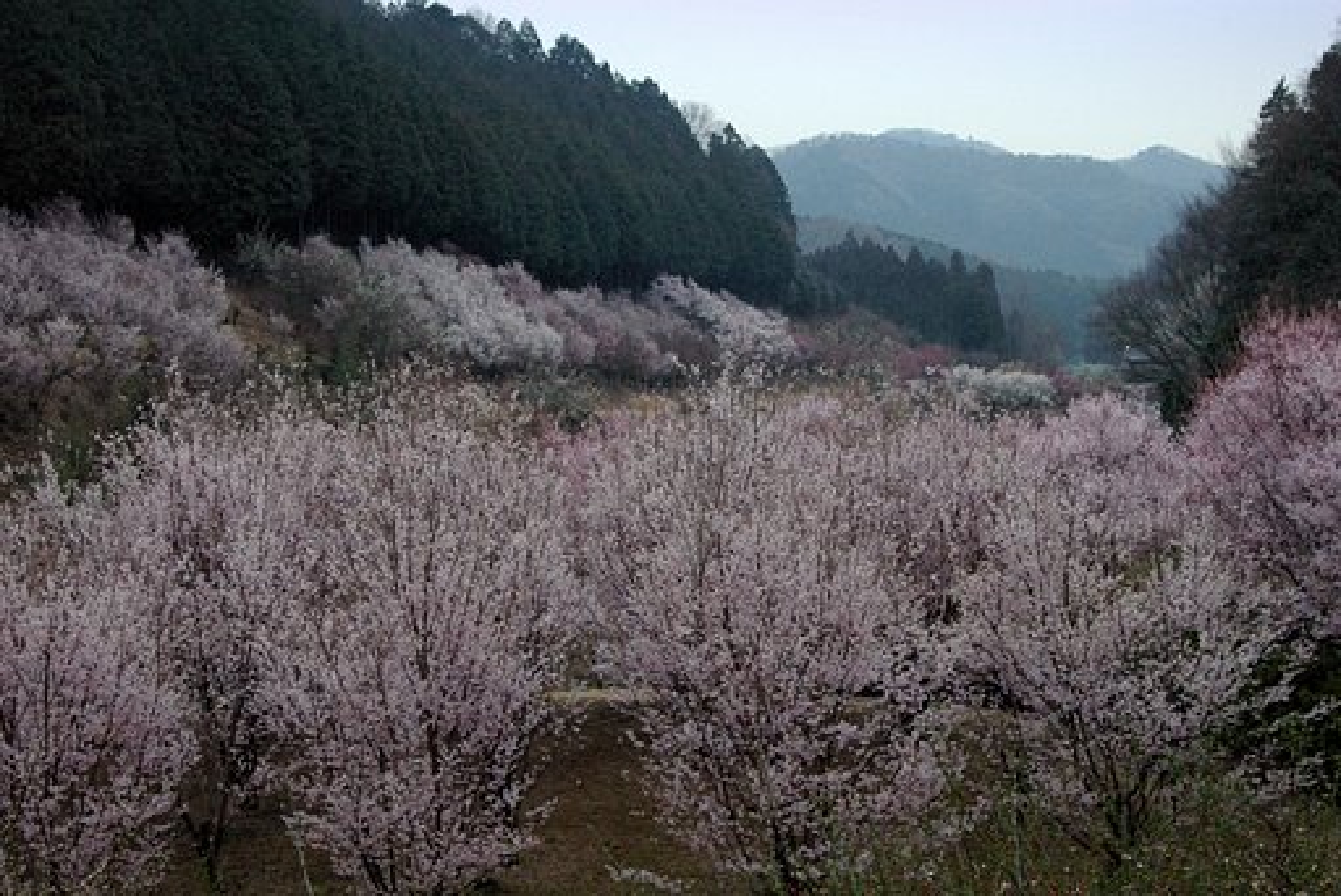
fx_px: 1957
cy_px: 448
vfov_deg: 25.8
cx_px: 670
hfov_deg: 37.8
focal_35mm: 52
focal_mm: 35
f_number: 7.1
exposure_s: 1/50
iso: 1600
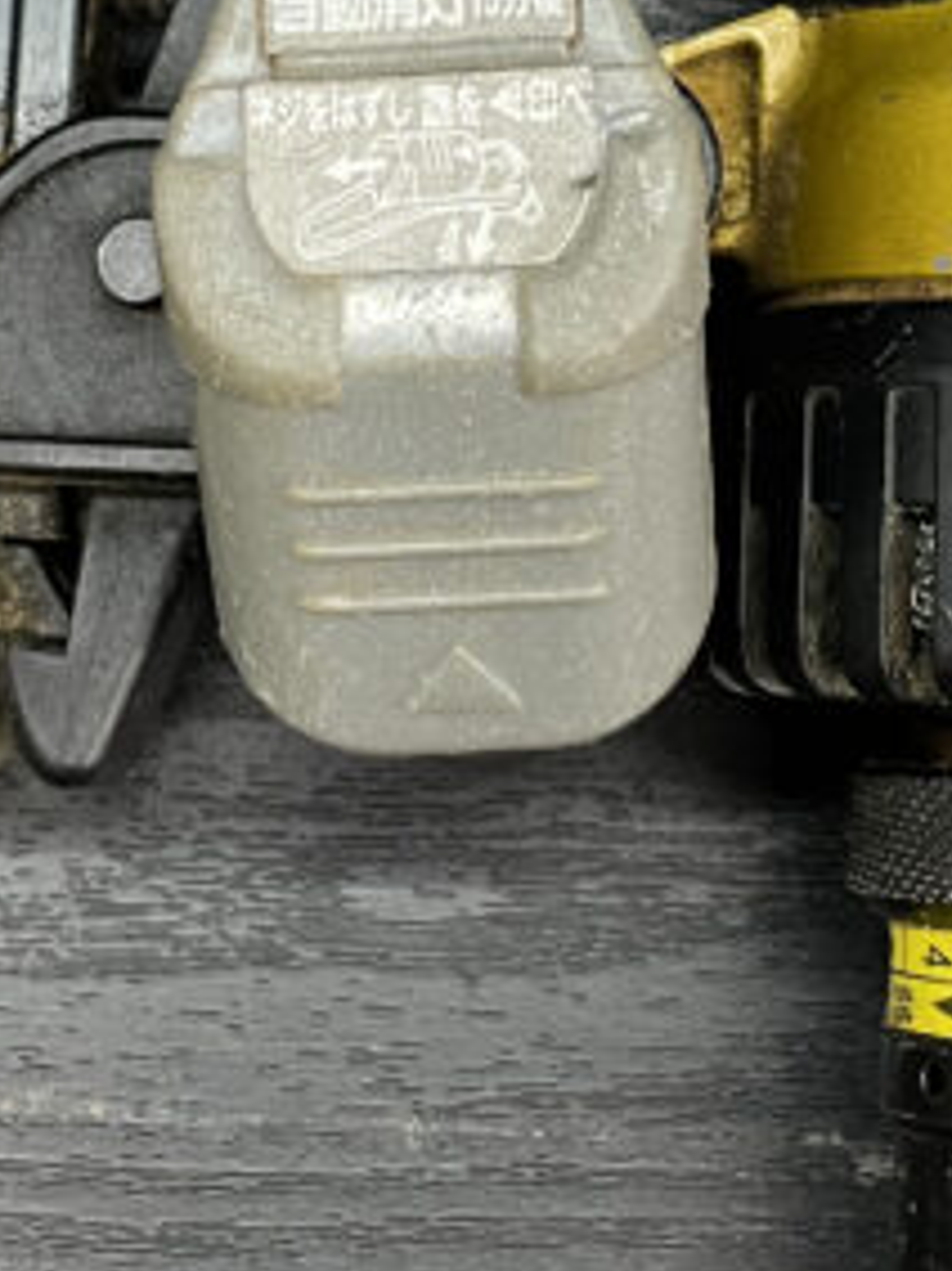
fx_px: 3449
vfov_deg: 20.0
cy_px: -112
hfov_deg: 15.7
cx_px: 485
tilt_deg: -76.6
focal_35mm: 94
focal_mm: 4.2
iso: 200
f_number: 1.6
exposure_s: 1/60
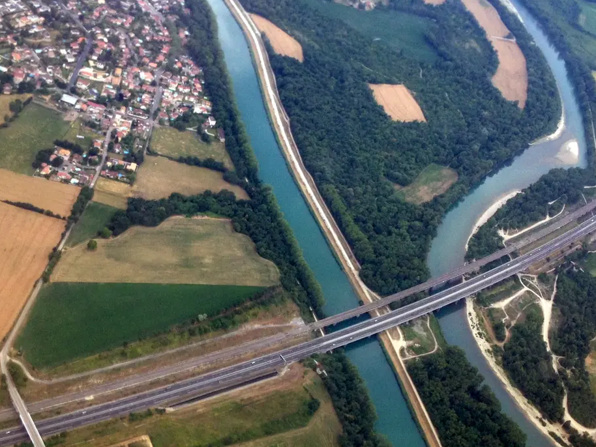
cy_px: 251
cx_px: 319
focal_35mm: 49
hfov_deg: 38.9
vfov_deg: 29.7
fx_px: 844
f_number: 2.4
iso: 64
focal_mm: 4.28
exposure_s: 1/120
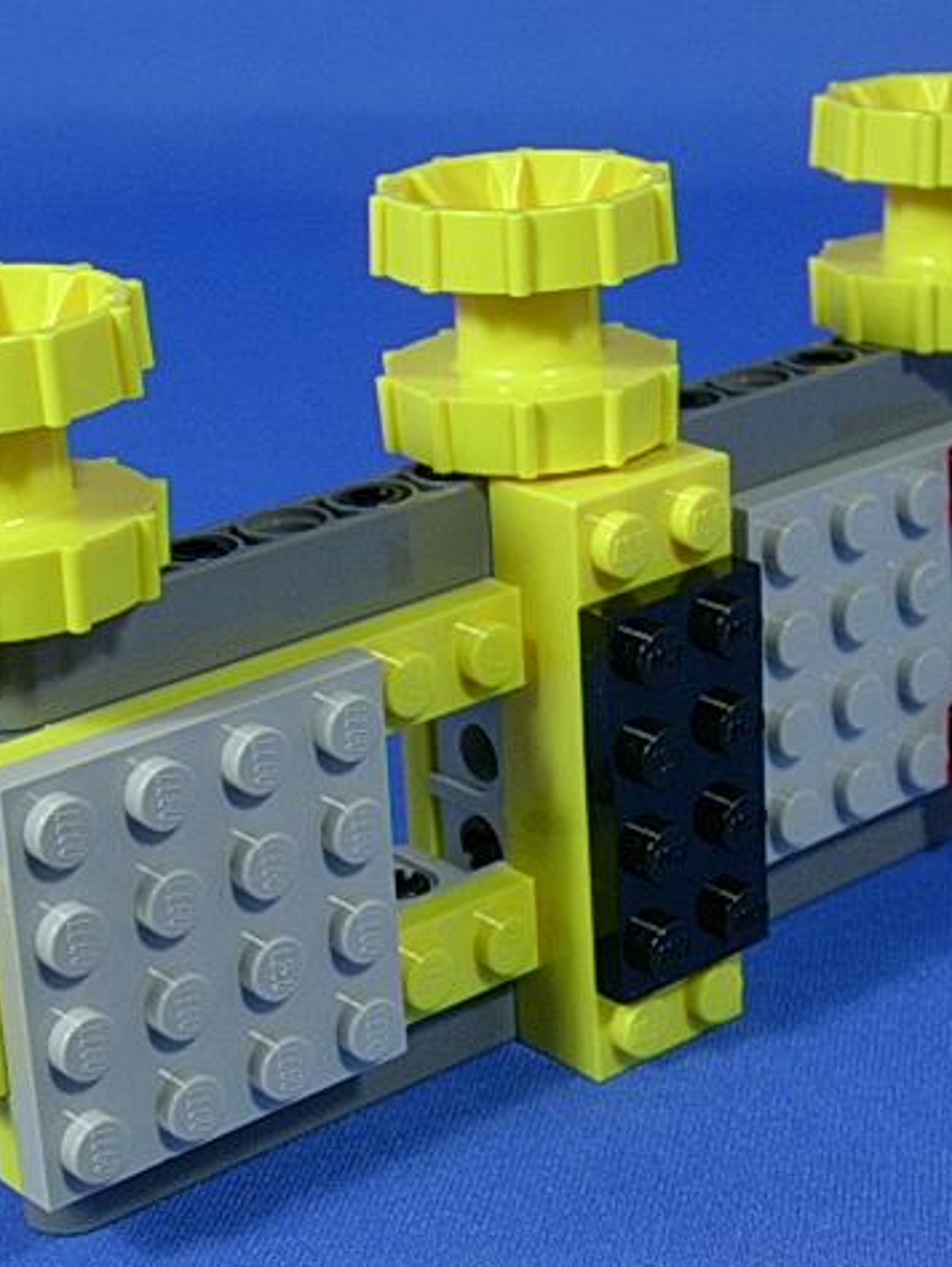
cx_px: 452
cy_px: 639
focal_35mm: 81
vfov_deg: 24.1
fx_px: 2968
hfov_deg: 18.2
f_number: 3.4
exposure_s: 1/14.6
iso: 70
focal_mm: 9
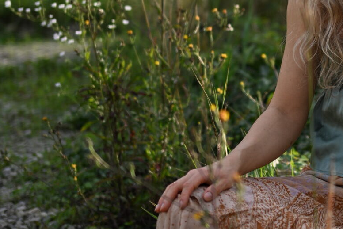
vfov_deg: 15.4
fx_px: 839
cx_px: 359
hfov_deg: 22.1
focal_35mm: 88
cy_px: 47
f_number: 2
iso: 100
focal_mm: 40
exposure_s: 1/2000
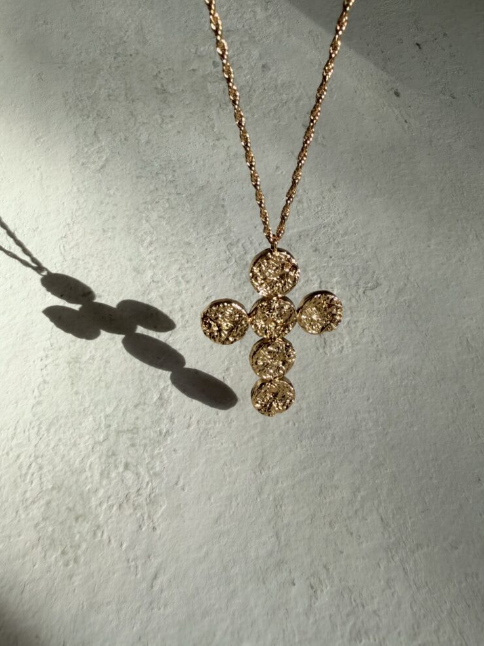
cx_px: 251
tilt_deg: -27.7
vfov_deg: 69.4
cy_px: 315
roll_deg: +0.2
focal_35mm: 25
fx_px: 466
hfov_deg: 54.9
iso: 40
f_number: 2.2
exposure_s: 1/553
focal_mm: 2.22
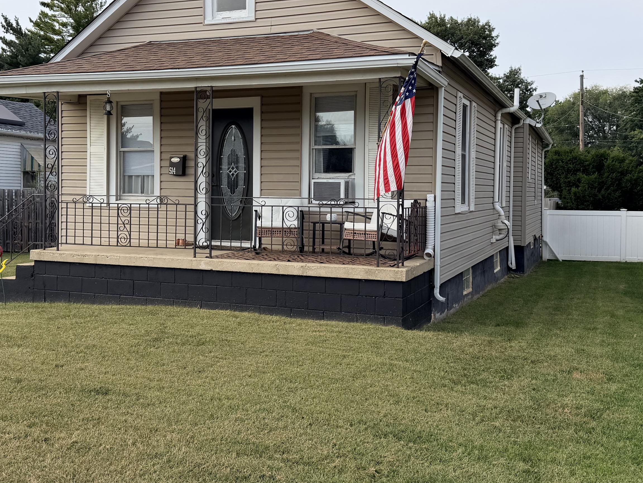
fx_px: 743
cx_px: 268
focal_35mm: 40
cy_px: 195
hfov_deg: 46.6
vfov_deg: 35.8
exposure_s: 1/3425
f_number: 1.78
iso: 80
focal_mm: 6.76
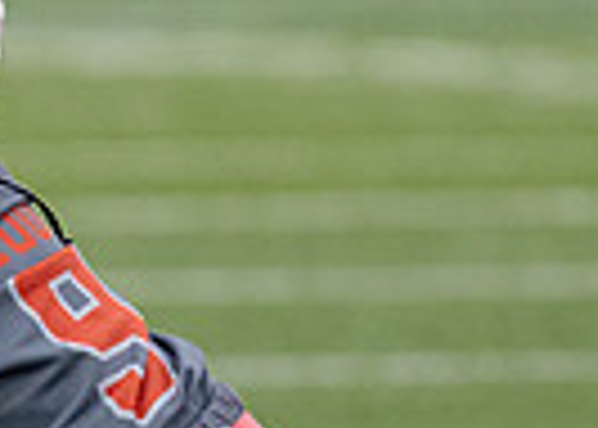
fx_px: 31488
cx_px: -884
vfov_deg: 0.8
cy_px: 561
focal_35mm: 1854
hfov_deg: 1.1
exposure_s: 1/1000
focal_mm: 200
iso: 400
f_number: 2.8
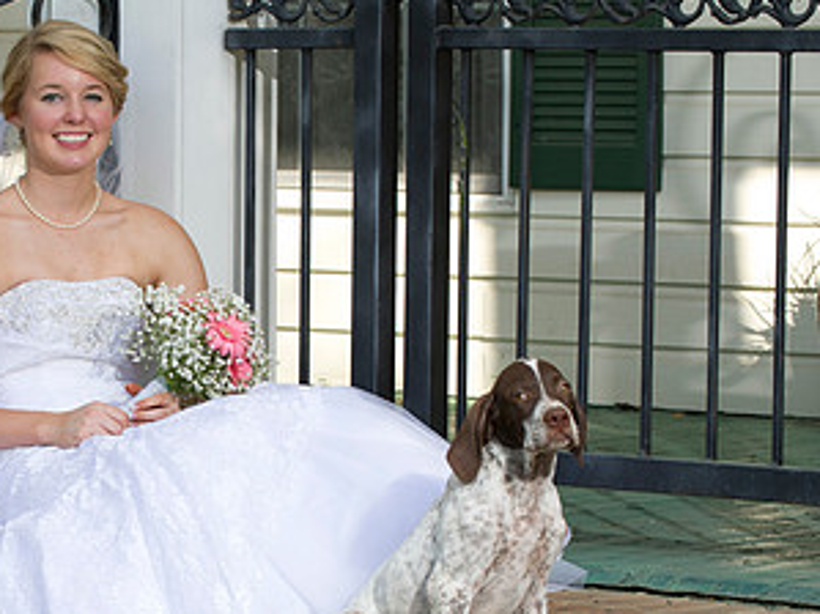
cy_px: 433
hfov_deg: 10.0
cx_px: 80
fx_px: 4641
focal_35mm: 196
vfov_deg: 7.6
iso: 320
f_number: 5.6
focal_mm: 105
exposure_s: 1/250
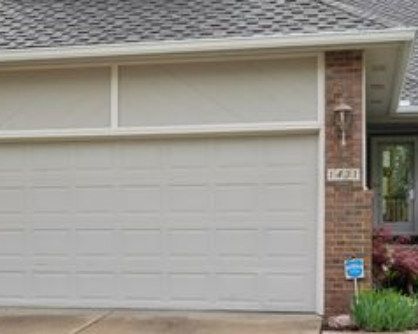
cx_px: 163
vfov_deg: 22.4
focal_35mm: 68
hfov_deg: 27.9
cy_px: 149
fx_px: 840
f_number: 9
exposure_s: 1/250
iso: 400
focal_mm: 34.5
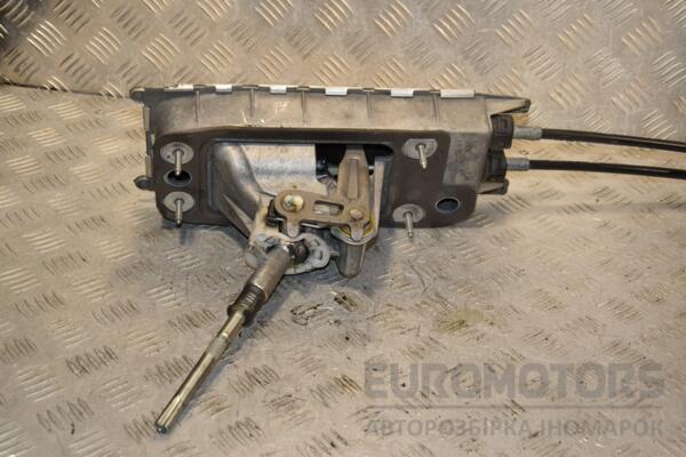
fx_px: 1200
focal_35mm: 63
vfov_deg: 21.6
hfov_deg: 31.9
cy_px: 228
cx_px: 343
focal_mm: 42
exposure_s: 1/200
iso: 800
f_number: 7.1
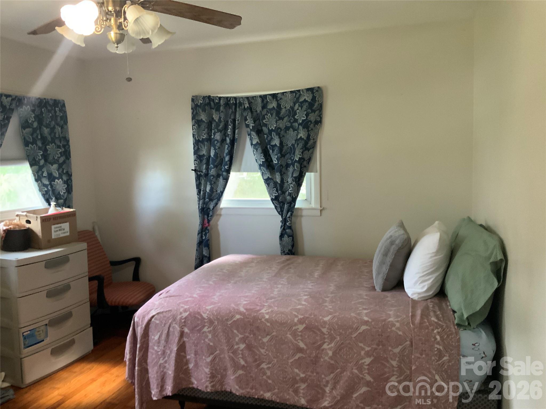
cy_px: 204
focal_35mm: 29
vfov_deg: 48.2
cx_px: 273
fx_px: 457
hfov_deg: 61.7
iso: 250
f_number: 1.8
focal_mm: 3
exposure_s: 1/40
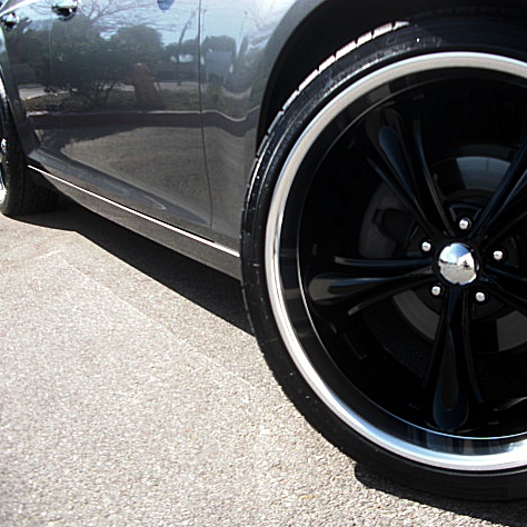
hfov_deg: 38.8
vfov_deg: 39.2
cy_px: 266
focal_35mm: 43
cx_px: 340
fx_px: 741
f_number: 2.8
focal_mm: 6.3
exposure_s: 1/320
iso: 50
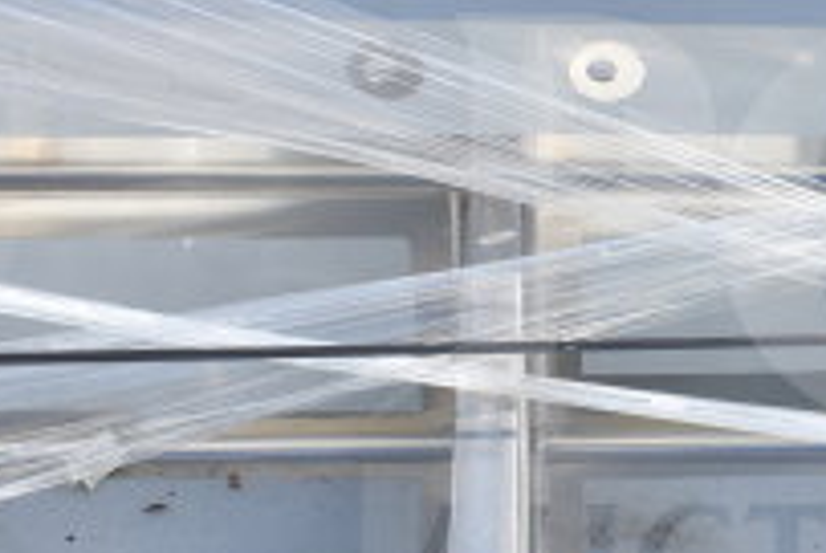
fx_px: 1861
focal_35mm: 81
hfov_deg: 24.0
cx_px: 818
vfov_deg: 16.9
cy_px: 335
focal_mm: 18
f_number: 8
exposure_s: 1/250
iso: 200
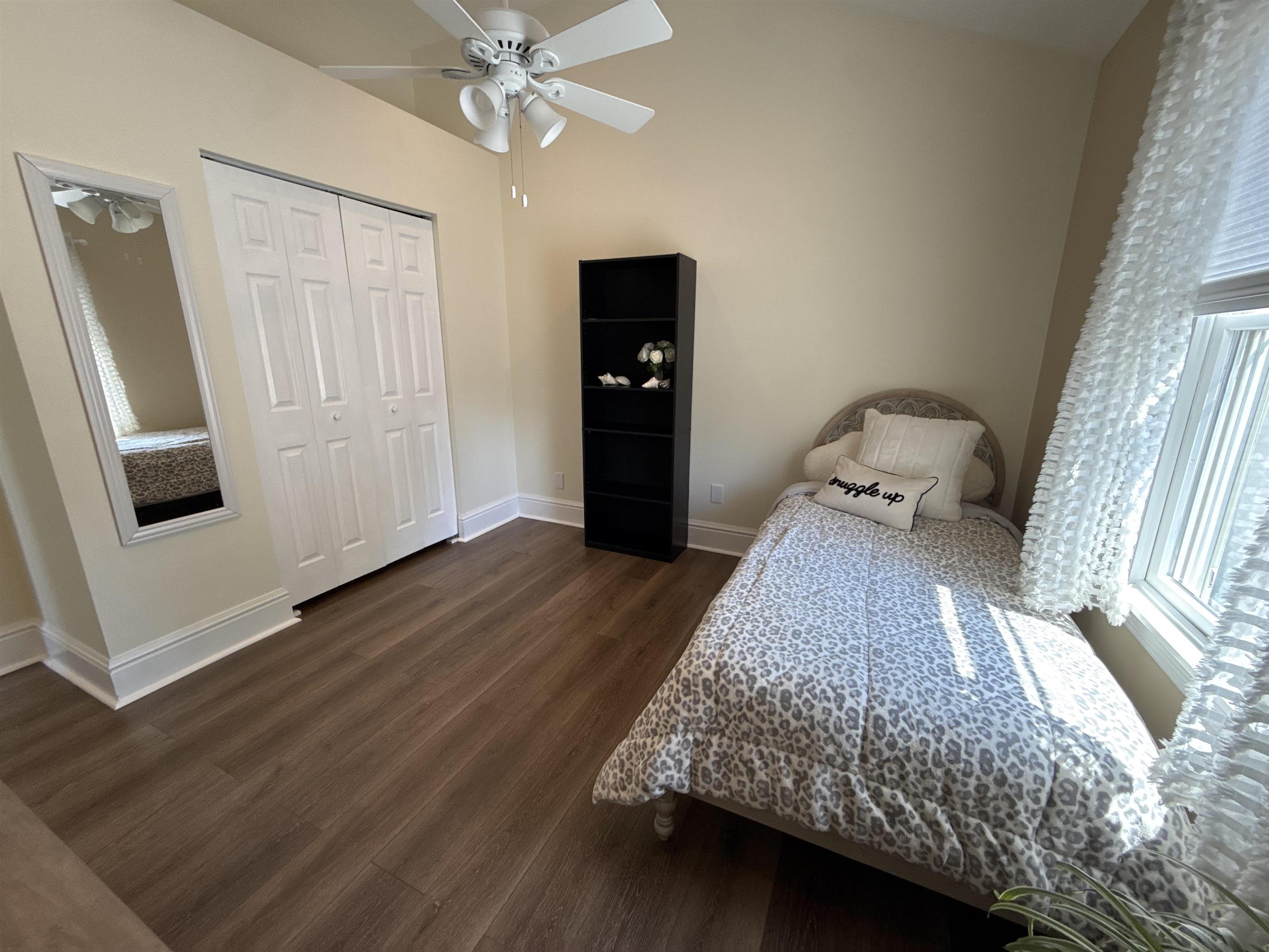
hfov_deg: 102.1
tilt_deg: -14.4
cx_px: 634
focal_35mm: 14
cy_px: 476
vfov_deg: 85.7
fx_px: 513
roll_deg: +0.1
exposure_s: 1/120
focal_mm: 2.22
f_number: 2.2
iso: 160
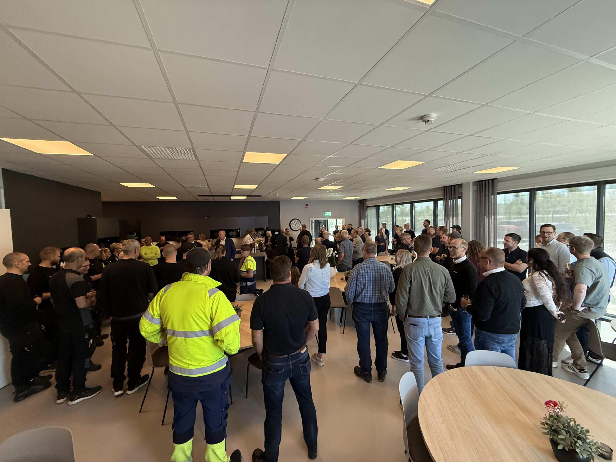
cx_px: 308
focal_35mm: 14
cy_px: 231
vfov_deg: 85.7
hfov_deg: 102.1
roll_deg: +1.3
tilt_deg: -3.8
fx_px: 249
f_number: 2.2
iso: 320
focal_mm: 2.22
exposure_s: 1/92
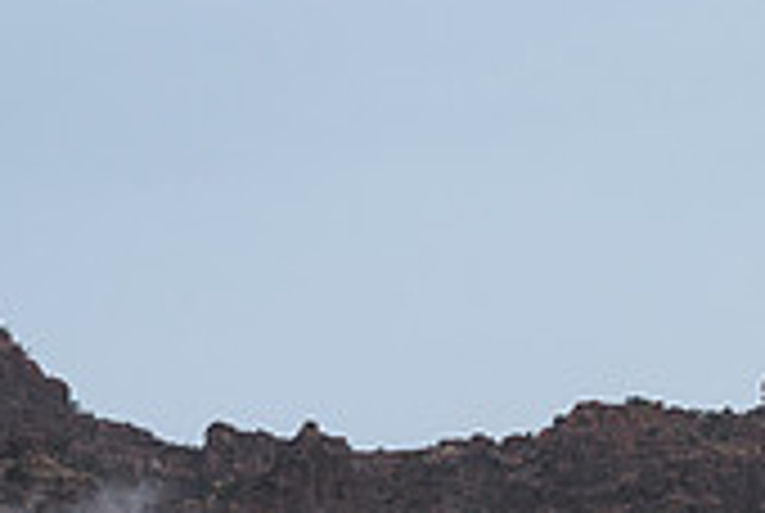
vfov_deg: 3.7
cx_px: 968
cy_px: 407
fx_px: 7834
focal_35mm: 368
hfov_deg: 5.6
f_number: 5
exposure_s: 1/250
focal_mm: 108
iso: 800
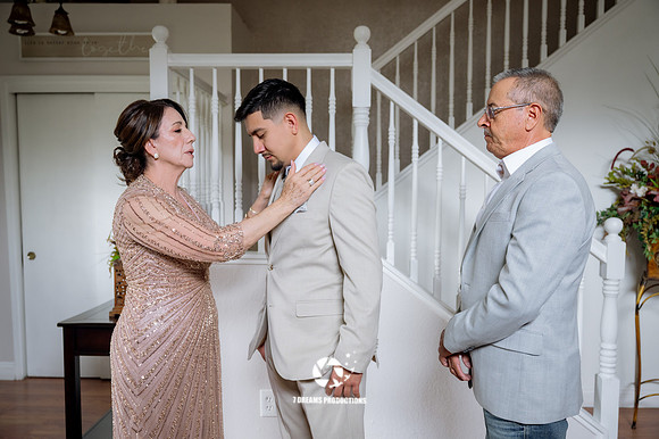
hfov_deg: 59.5
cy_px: 220
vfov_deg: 41.7
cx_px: 330
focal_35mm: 32
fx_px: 576
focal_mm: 31.5
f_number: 3.2
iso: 800
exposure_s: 1/100
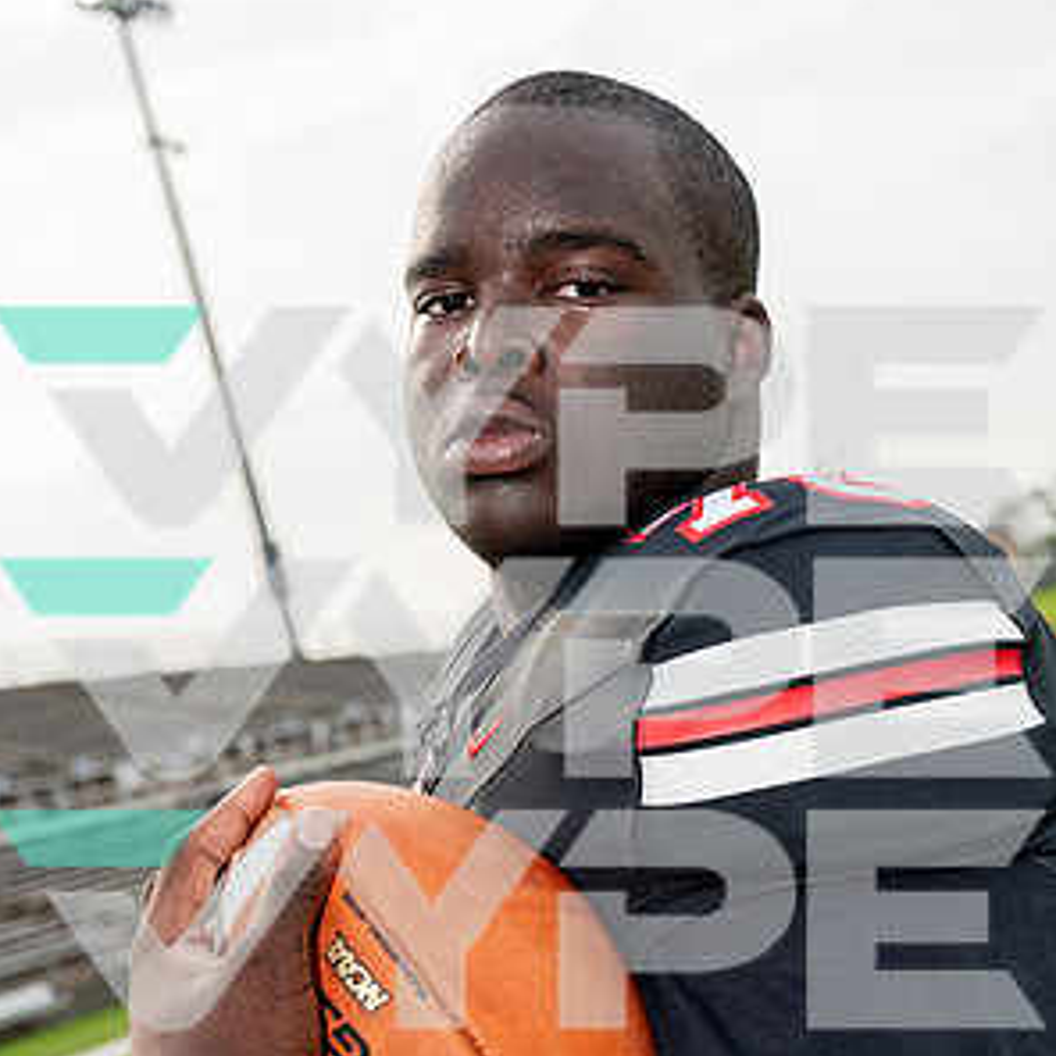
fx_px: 2278
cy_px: 671
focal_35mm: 66
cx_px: 524
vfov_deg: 26.0
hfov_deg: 26.1
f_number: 6.3
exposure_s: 1/250
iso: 100
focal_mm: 51
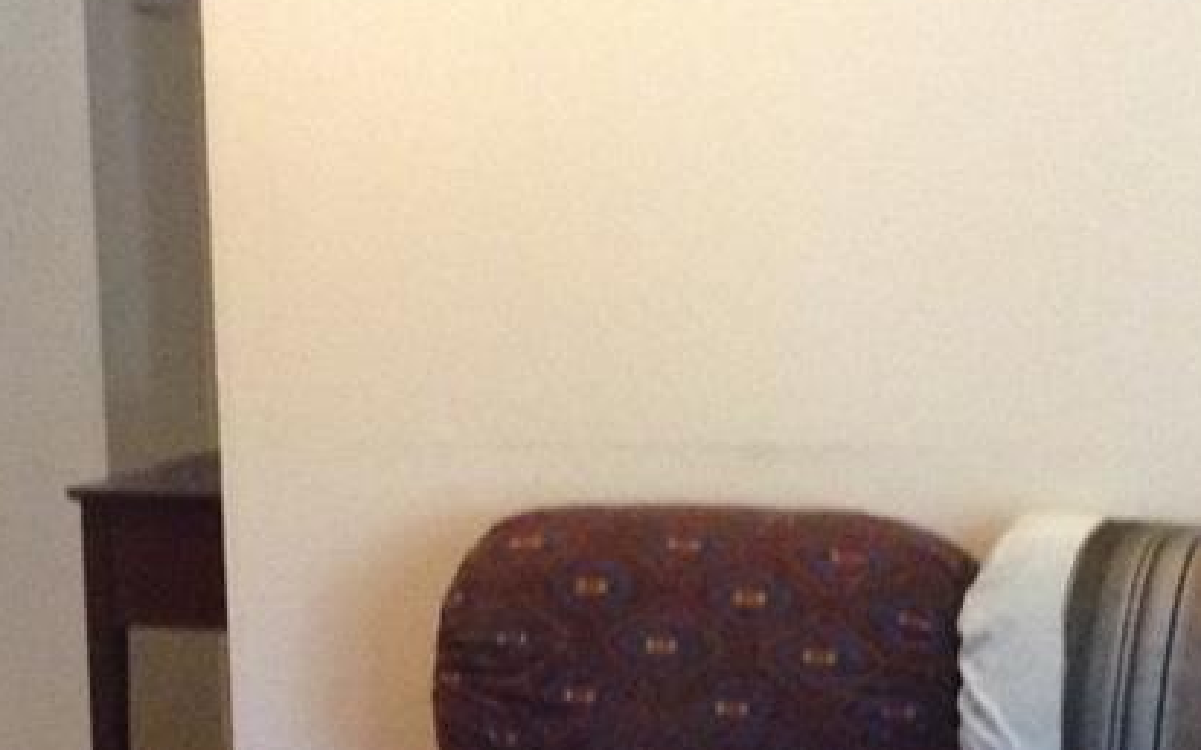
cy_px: 1032
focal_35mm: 127
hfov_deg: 16.2
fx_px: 4156
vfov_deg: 10.1
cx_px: 119
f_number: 2.4
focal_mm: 4.12
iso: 400
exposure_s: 1/20
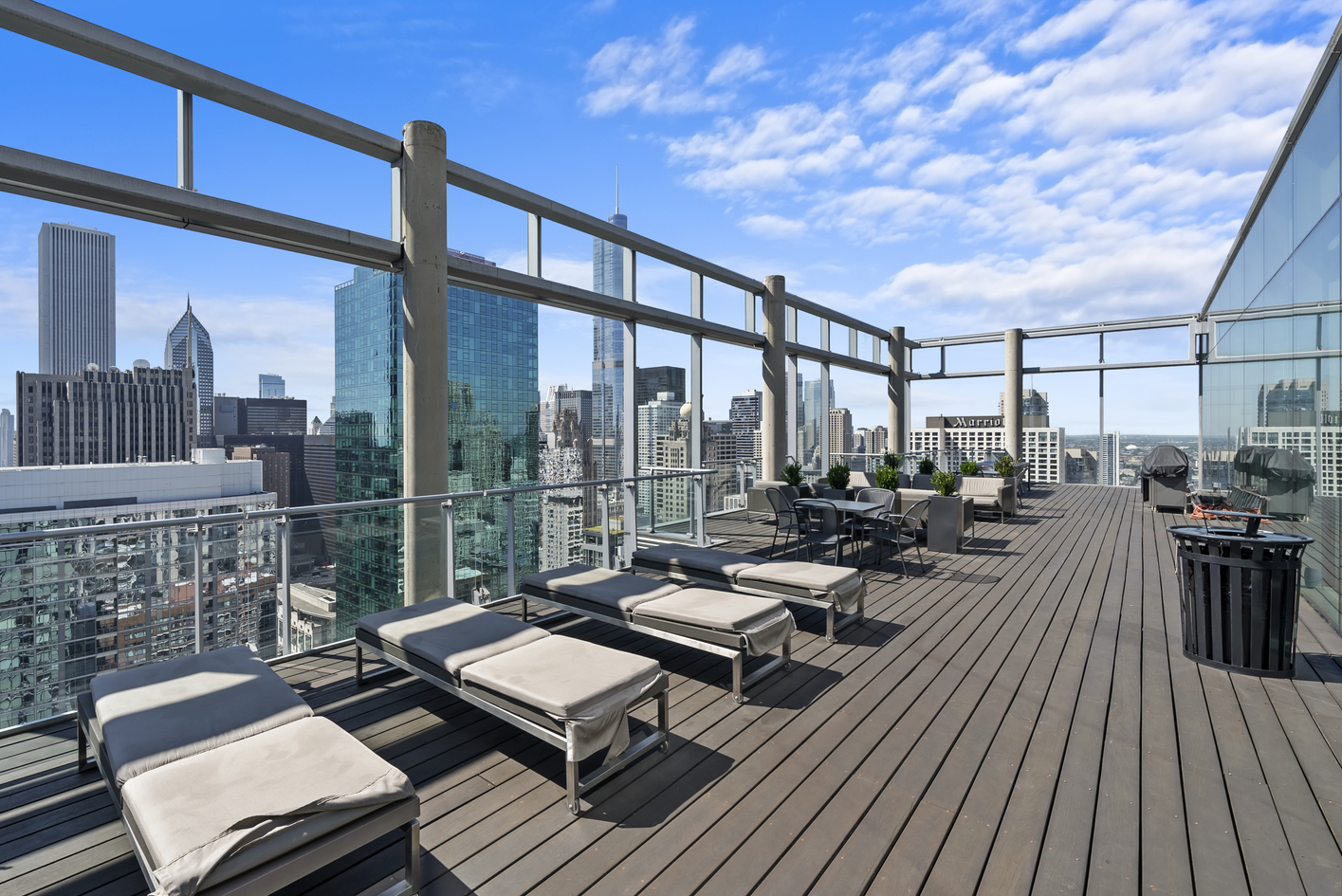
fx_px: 597
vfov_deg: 73.8
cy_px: 432
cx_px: 581
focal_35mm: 16
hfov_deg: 96.1
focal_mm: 14
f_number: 9
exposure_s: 1/125
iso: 80
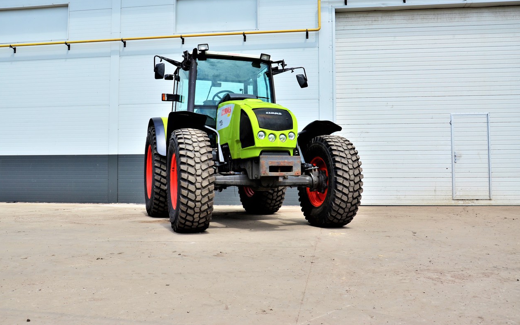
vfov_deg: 38.8
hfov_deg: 58.9
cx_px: 259
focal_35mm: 33
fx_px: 461
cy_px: 153
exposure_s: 1/640
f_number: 7.1
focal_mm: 21
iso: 125
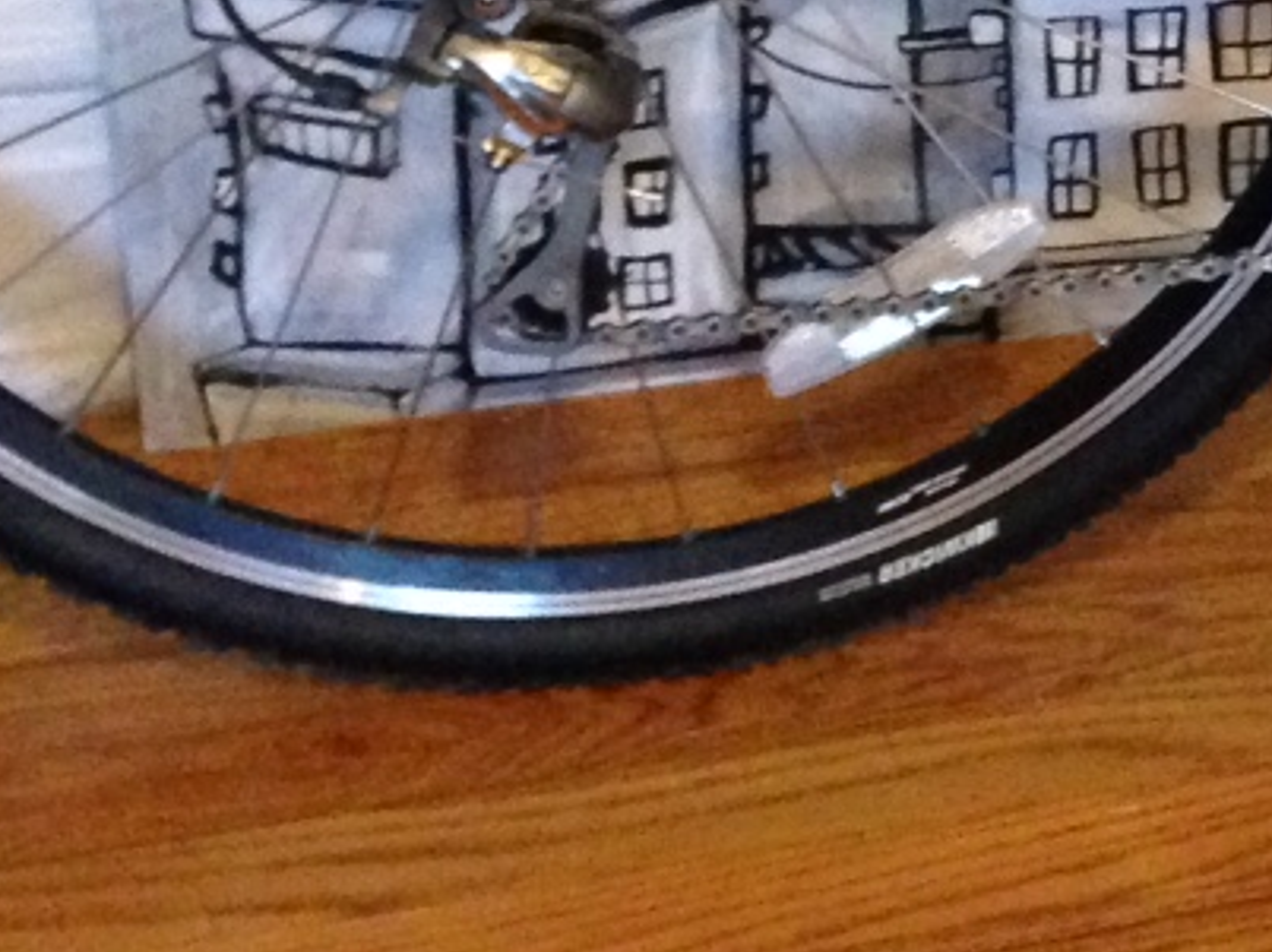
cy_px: -626
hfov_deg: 13.8
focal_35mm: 134
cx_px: 1930
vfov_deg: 10.5
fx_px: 4921
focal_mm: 4.13
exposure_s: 1/15
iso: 500
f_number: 2.4
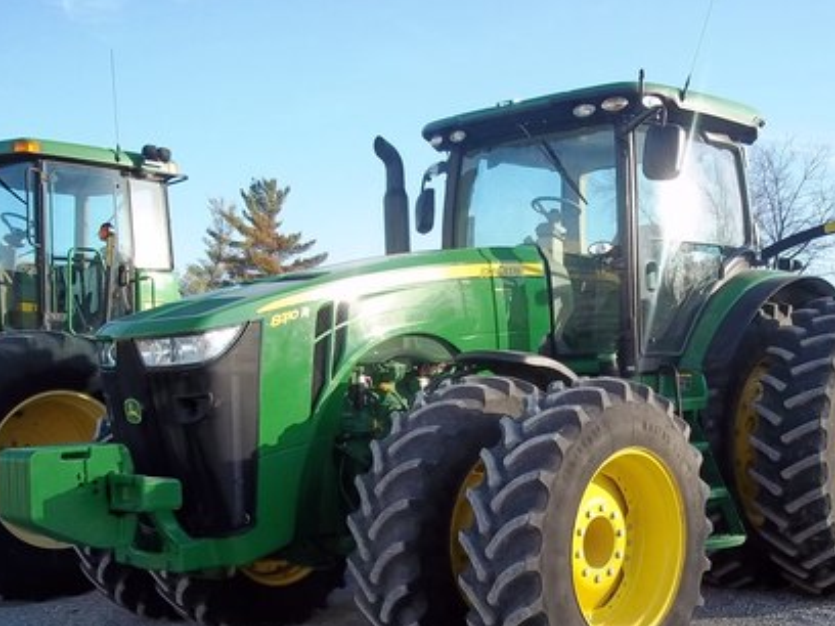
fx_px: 1158
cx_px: 483
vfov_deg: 30.1
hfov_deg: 39.6
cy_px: 401
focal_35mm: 48
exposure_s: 1/400
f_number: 3.1
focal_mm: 6.5
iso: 80
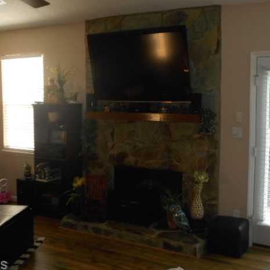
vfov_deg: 37.6
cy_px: 133
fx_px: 397
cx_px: 130
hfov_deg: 37.5
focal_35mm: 45
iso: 200
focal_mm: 6.7
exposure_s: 1/30
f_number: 3.9
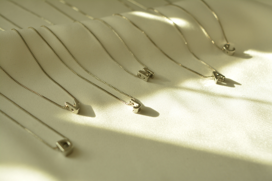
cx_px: 136
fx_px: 453
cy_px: 90
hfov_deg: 33.4
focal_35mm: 60
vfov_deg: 22.6
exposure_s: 1/160
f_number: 6.3
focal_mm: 40
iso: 320
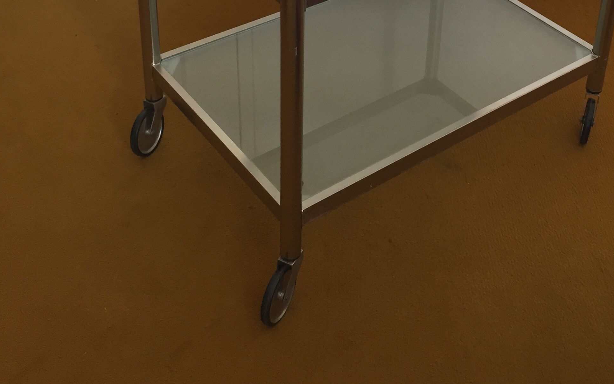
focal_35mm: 52
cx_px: 381
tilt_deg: -28.1
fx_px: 870
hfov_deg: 38.6
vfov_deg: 23.0
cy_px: -66
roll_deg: -3.6
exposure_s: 1/33
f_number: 2.2
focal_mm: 4.15
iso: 80
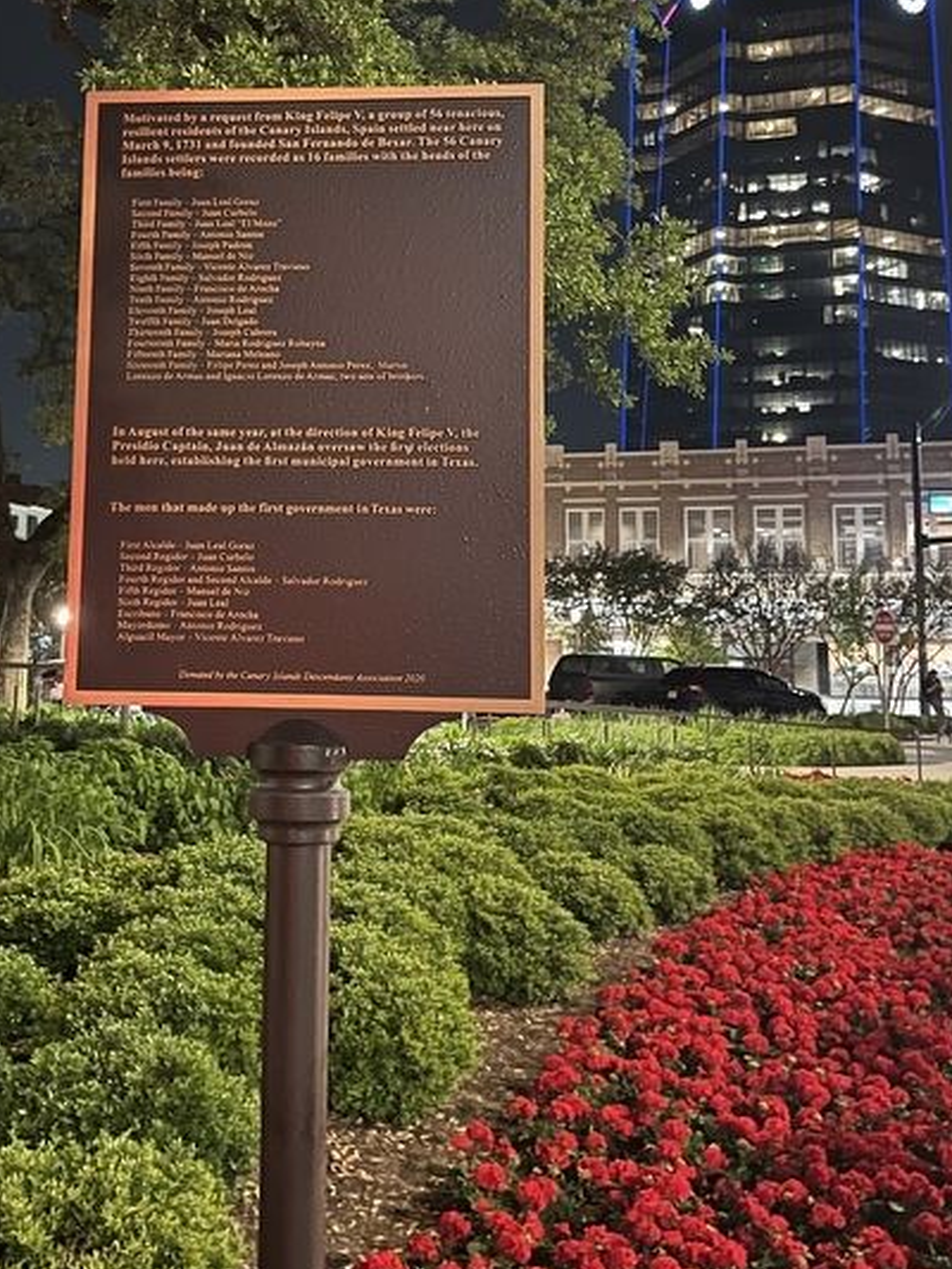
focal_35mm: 39
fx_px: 1430
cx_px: 355
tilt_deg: +8.2
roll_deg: +0.0
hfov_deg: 36.6
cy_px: 445
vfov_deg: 47.2
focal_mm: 5.1
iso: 640
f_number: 1.6
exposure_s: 1/11
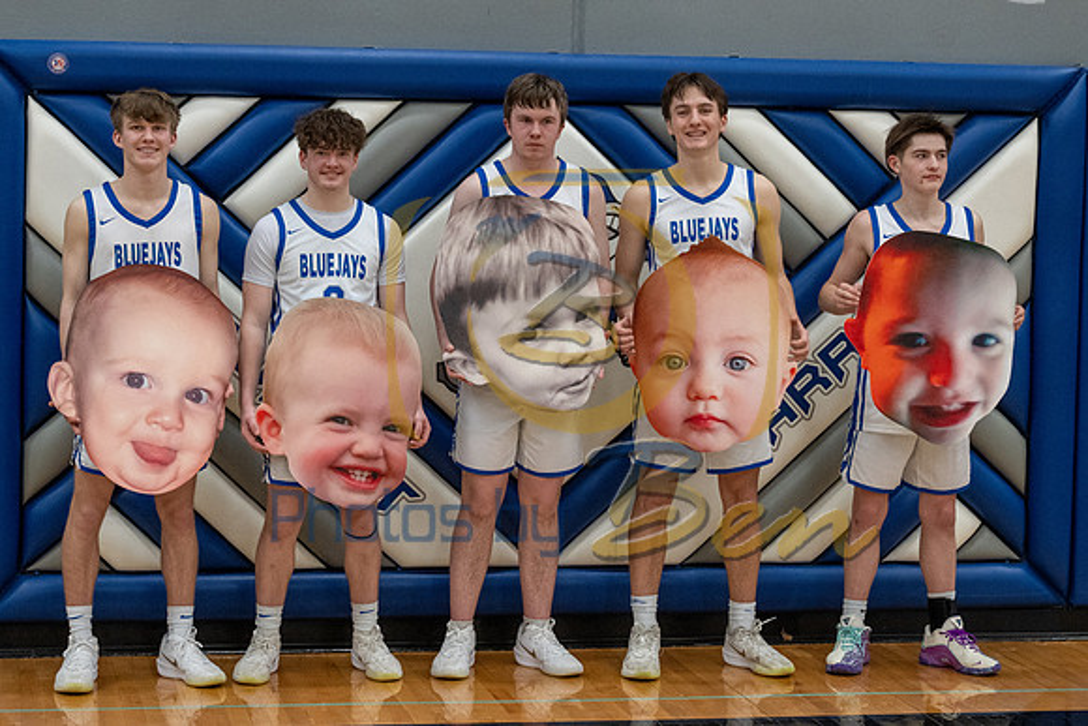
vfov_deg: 16.5
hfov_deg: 24.6
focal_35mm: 83
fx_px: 2495
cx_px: 497
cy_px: 210
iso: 2500
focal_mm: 57
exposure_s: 1/400
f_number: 3.5
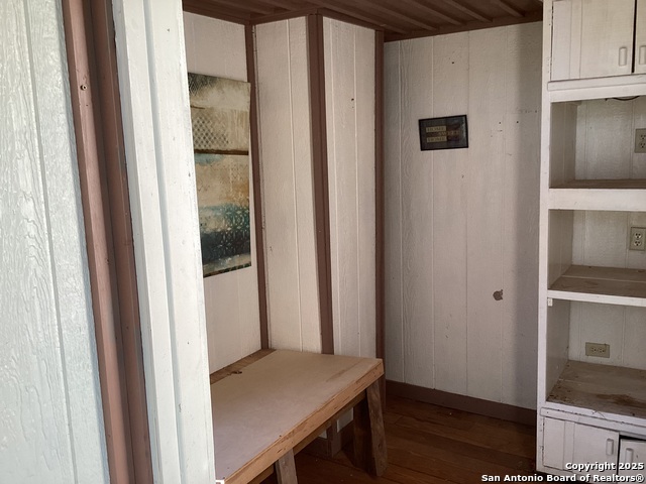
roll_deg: +1.1
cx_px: 323
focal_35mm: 31
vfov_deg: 45.4
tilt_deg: -10.7
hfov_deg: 58.4
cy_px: 242
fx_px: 579
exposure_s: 1/60
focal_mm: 3.3
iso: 64
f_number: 2.4
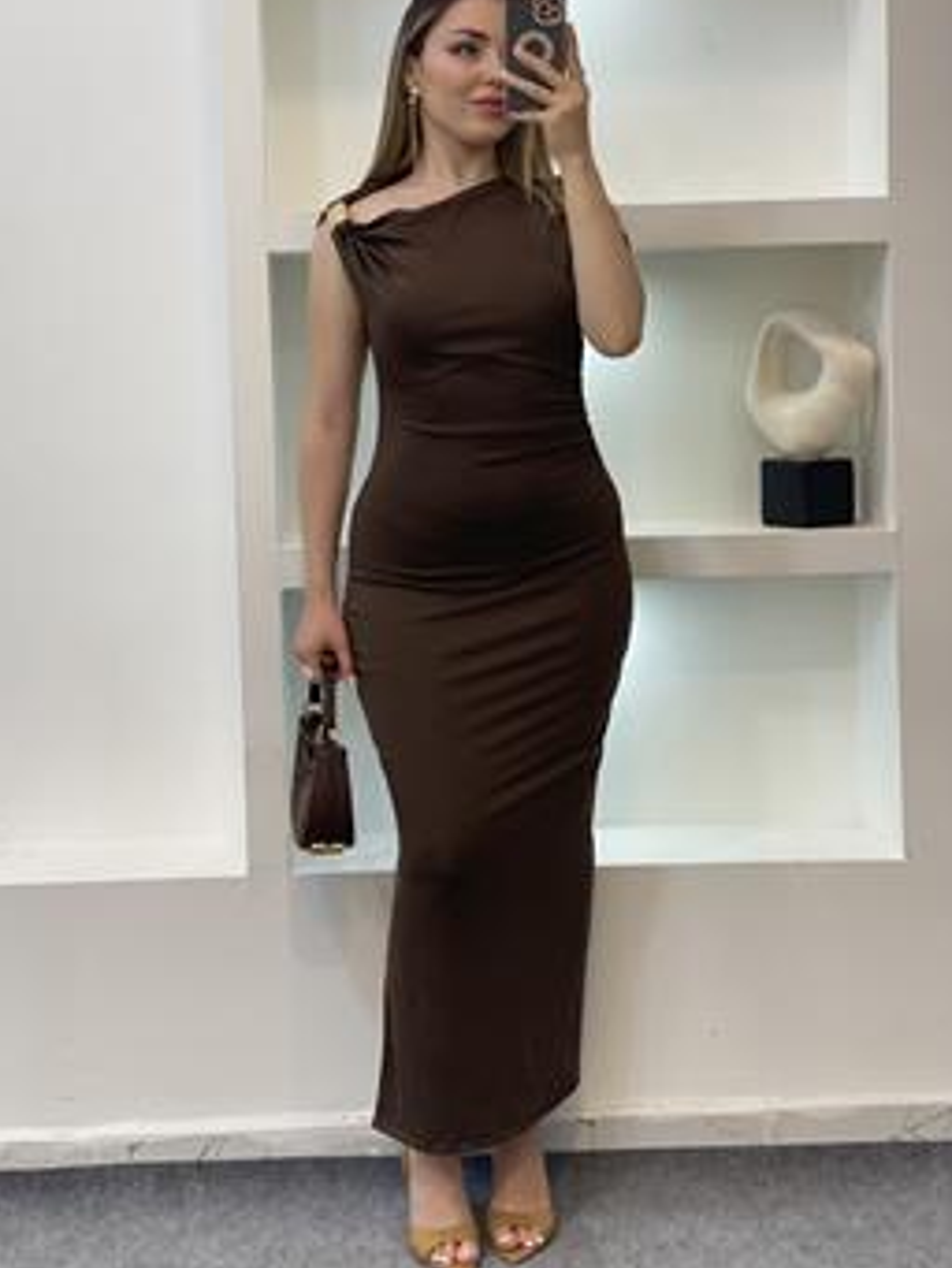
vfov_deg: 30.7
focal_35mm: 63
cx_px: 443
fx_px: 2309
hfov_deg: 23.3
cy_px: 615
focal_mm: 6
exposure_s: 1/100
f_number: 2
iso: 80
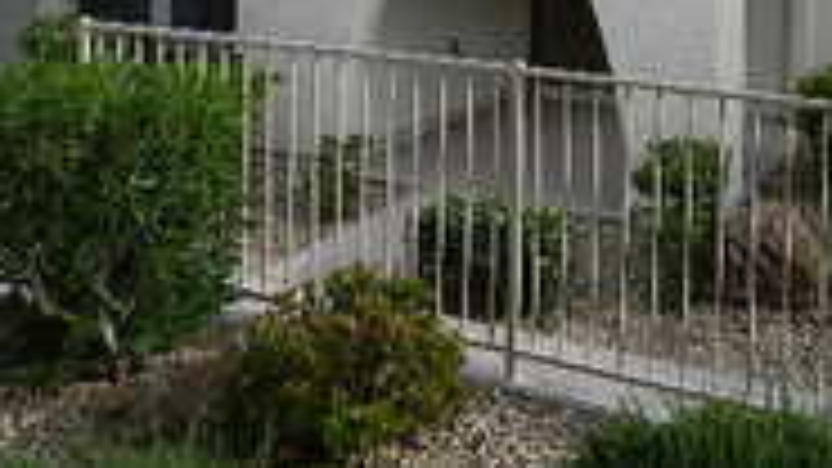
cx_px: 625
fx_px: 1037
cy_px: -108
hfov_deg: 42.4
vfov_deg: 23.1
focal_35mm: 47
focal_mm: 4
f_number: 3.4
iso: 160
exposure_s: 1/800
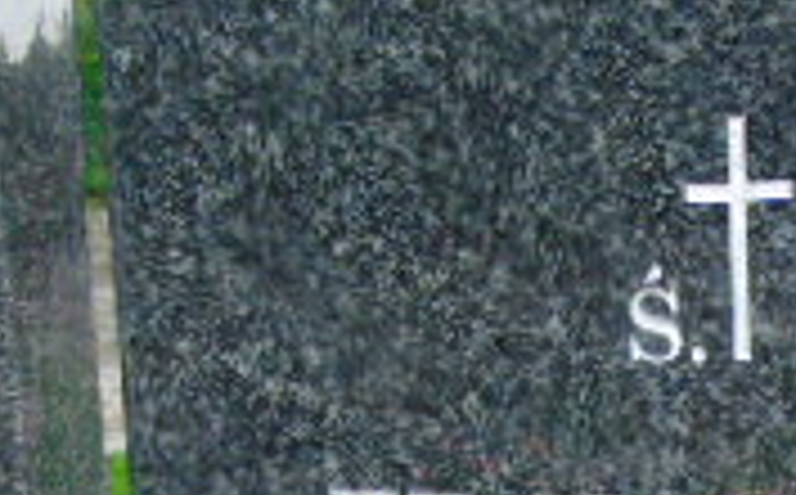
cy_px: 702
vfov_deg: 13.0
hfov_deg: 20.7
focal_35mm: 96
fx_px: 2079
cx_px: 850
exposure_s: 1/30
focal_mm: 4.4
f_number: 3.4
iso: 80
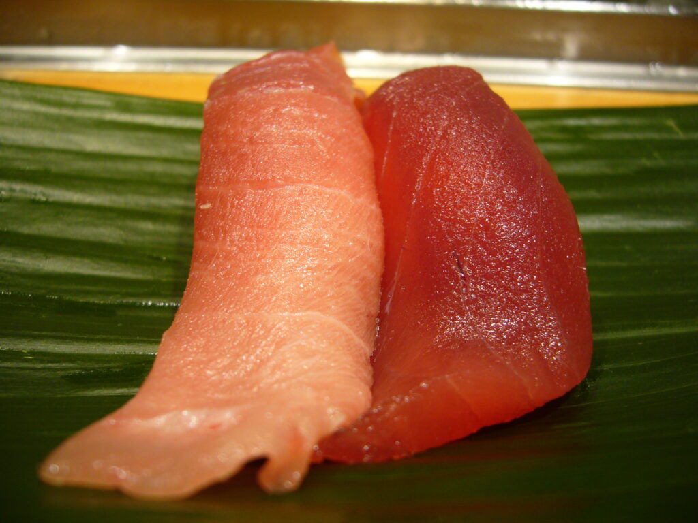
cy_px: 262
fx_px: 706
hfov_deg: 52.6
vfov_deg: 40.7
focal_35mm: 35
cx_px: 349
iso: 100
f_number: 2.8
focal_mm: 5.8
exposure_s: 1/40
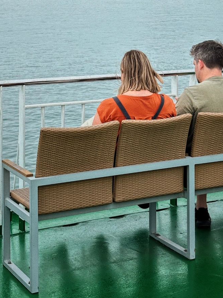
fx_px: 687
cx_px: 108
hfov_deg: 18.4
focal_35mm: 80
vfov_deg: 24.0
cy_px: 53
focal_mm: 6.86
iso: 64
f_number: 1.78
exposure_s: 1/1848
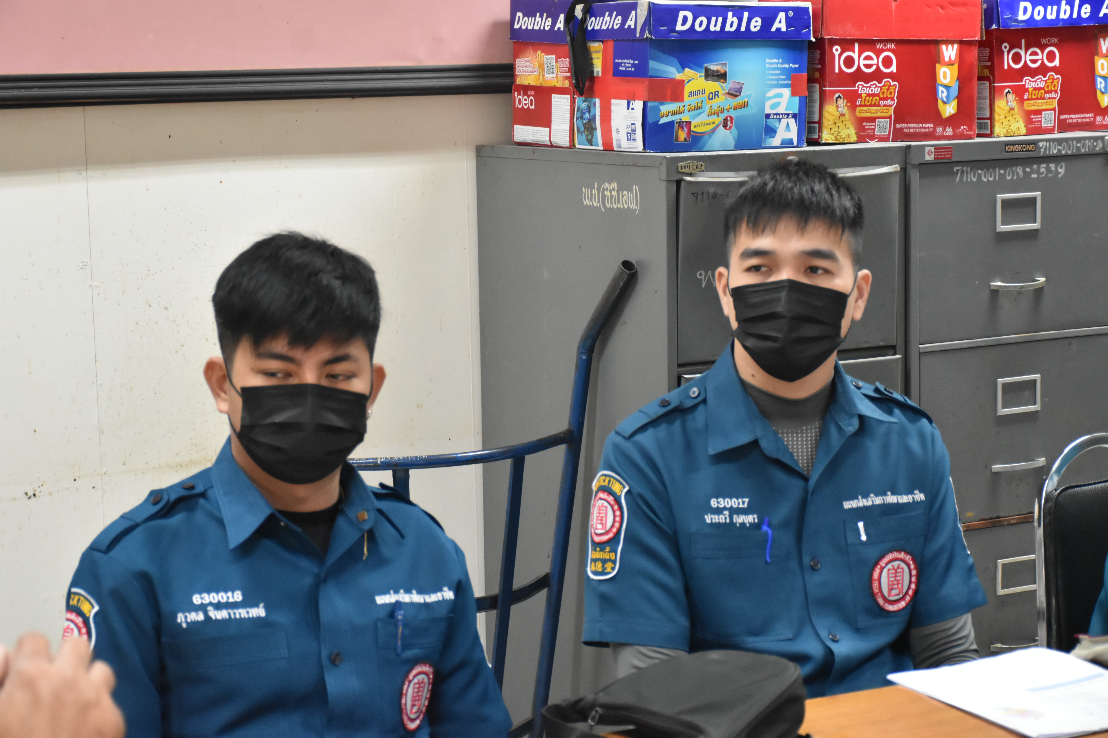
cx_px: 554
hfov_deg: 26.0
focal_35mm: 78
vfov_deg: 17.5
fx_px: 2400
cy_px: 369
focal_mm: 52
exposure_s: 1/60
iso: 3200
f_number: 4.8
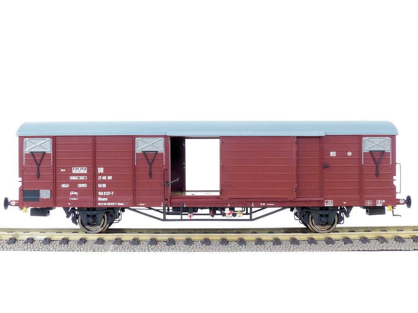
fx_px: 483
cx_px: 209
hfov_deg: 46.8
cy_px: 156
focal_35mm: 40
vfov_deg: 36.0
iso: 400
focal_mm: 7
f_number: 8
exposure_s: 1/30
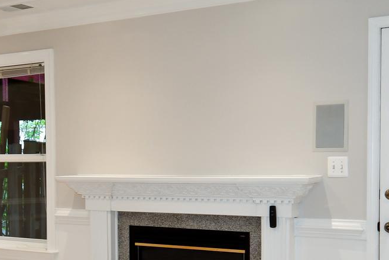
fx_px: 605
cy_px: 250
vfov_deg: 23.3
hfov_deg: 35.1
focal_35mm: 56
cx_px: 116
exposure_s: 1/60
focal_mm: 12
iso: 250
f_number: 4
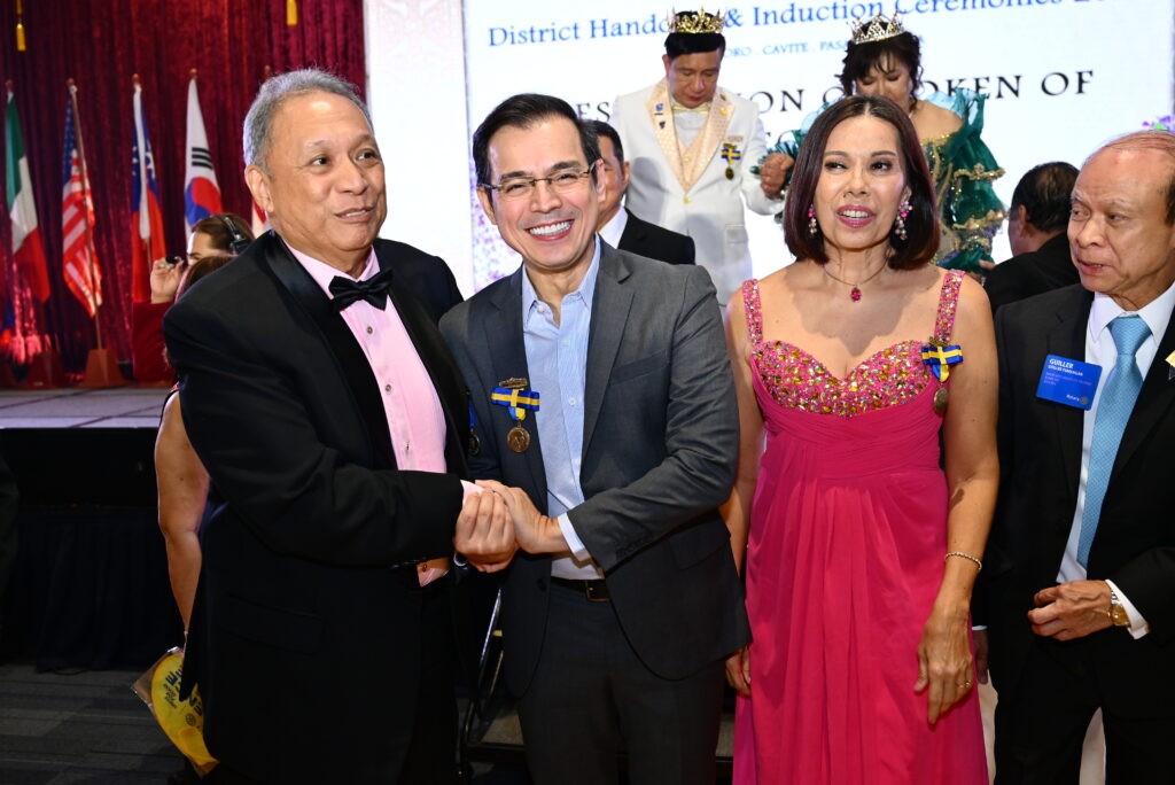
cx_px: 588
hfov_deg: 57.9
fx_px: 1061
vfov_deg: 40.6
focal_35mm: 32
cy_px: 392
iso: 1000
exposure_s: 1/200
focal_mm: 32.5
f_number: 4
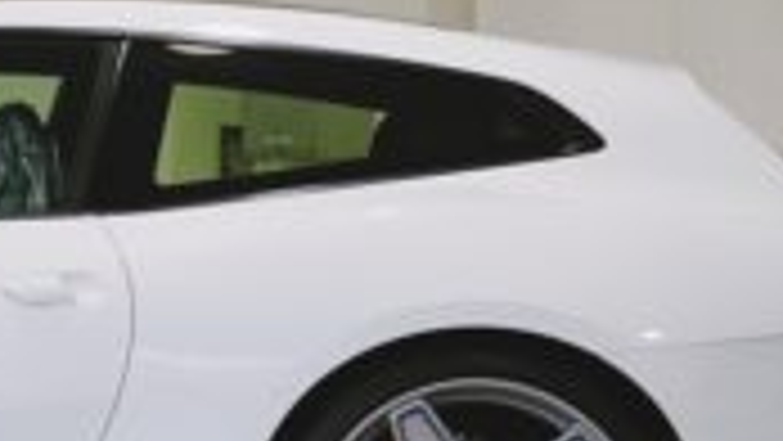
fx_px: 4844
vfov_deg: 5.2
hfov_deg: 9.0
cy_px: 223
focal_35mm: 233
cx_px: -418
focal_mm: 35
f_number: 4.5
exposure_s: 1/160
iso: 640
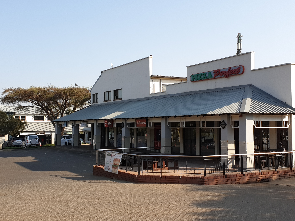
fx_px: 222
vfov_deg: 53.1
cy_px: 110
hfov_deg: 67.3
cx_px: 148
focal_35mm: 26
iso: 50
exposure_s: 1/807
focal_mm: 4.3
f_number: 2.4
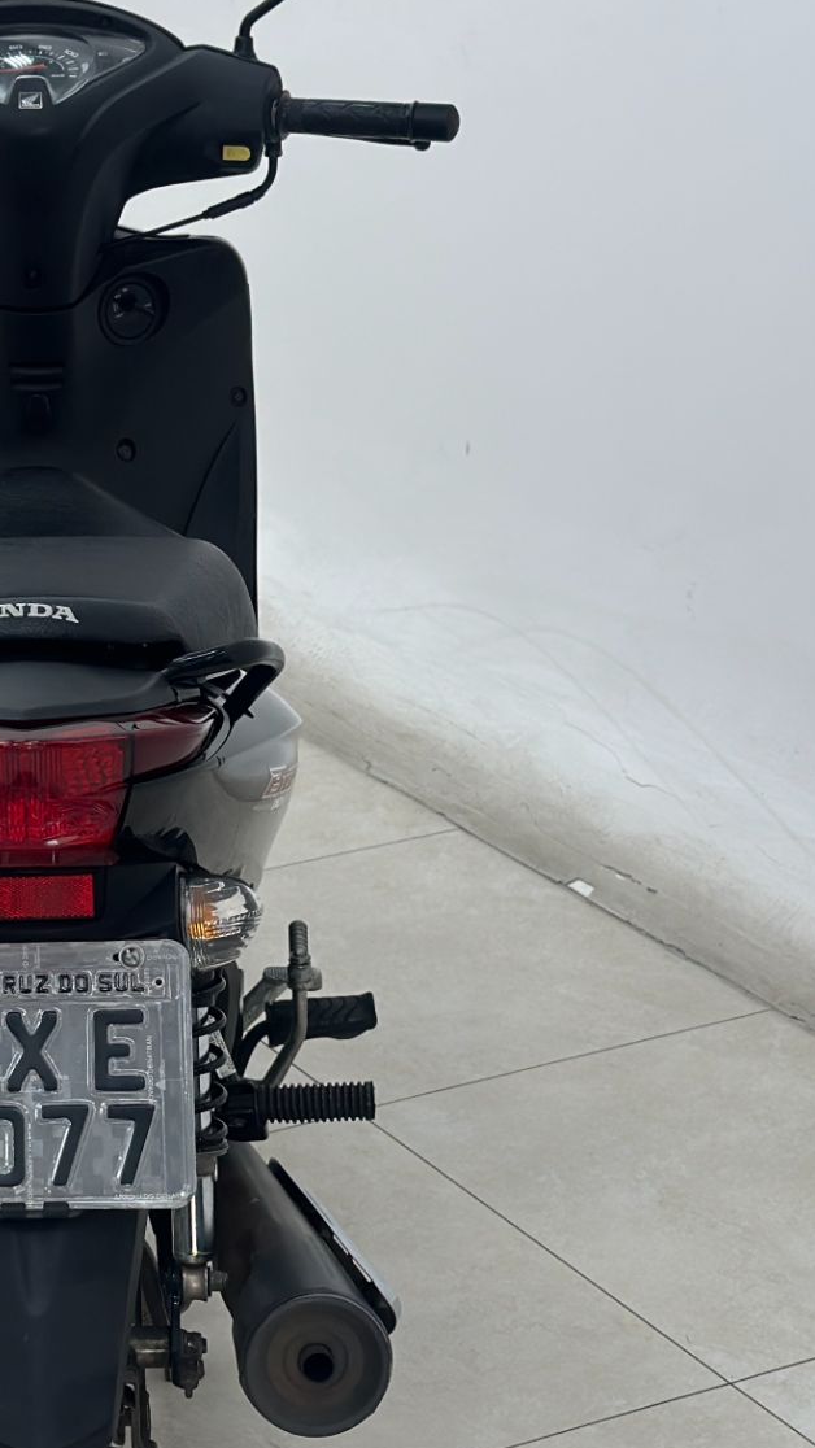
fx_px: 3457
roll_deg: +0.7
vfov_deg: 23.7
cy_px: 782
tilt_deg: -20.1
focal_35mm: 90
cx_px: 42
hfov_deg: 13.3
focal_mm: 6.86
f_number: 1.78
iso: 100
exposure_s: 1/154
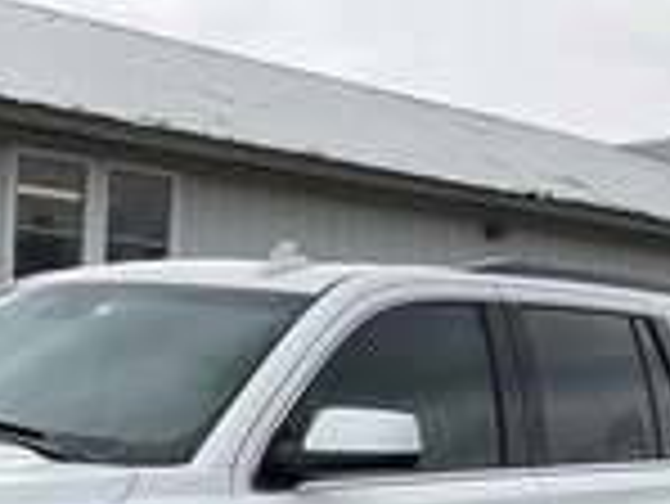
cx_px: 90
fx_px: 1511
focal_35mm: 78
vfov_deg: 18.2
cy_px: 562
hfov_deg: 24.4
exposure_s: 1/759
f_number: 1.8
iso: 25
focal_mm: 3
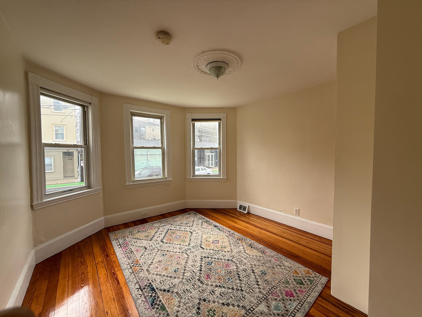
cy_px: 158
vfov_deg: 85.7
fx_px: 171
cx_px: 211
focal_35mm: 14
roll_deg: -0.2
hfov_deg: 102.1
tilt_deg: -0.9
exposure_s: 1/99
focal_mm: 2.22
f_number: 2.2
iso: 80
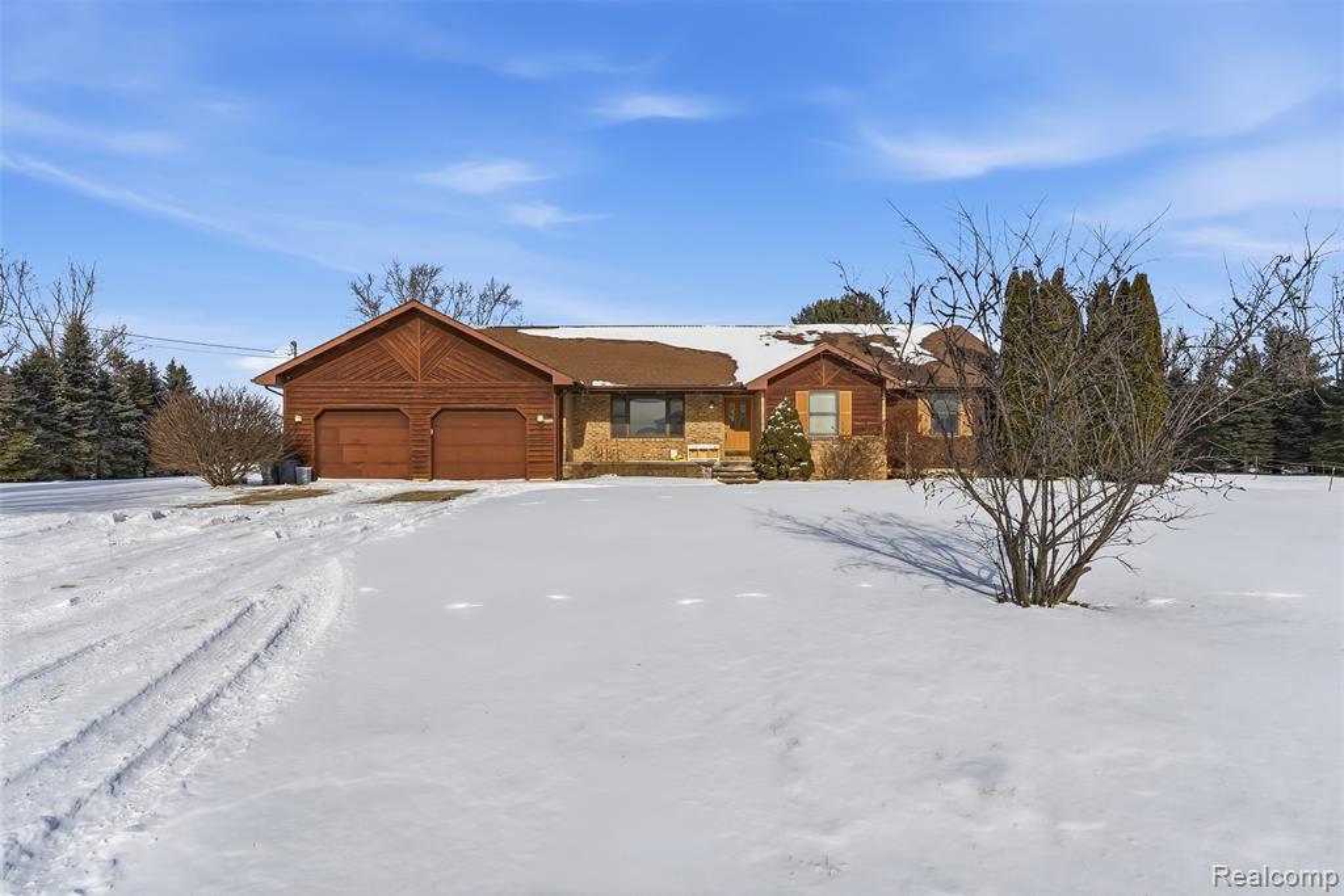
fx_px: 709
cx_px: 672
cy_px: 448
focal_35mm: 19
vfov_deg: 64.6
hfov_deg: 86.9
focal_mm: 19
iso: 100
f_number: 8
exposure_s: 1/4000
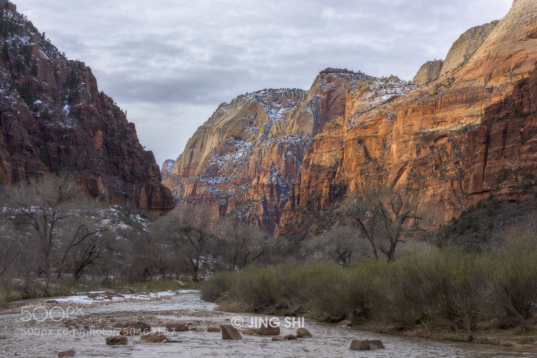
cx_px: 268
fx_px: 746
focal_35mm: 50
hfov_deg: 39.6
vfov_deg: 27.0
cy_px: 179
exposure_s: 1/30
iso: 100
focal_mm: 50
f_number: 16
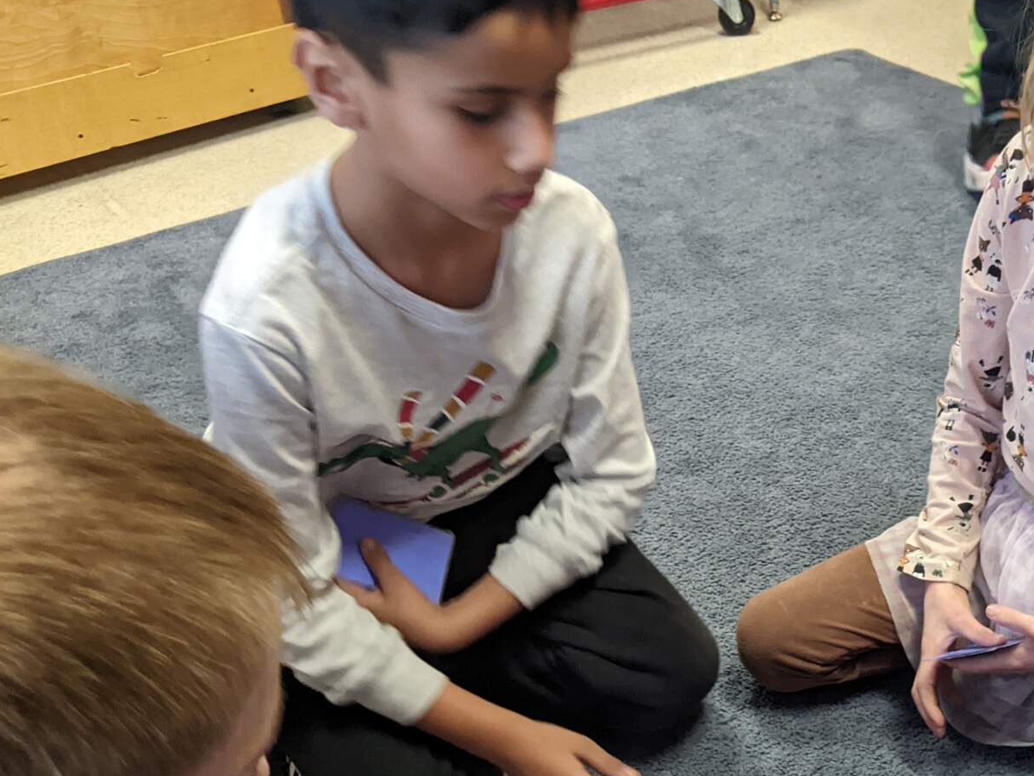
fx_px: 1344
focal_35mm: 45
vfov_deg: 31.7
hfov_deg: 40.2
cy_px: 569
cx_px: 844
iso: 552
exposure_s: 1/40
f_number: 1.8
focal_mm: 4.44
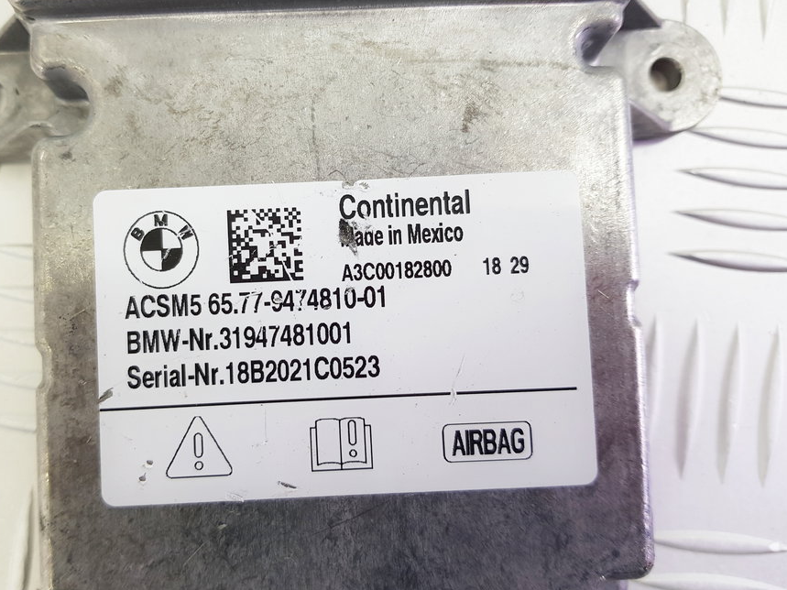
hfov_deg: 58.2
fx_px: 705
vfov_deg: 45.4
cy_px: 299
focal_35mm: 31
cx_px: 342
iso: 40
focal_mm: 4.2
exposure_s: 1/106
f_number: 1.7
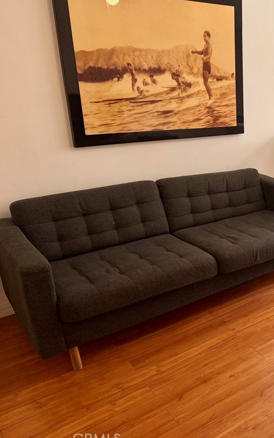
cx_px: 286
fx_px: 418
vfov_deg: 55.3
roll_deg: +0.6
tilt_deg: -19.7
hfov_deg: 32.7
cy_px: 221
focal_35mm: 35
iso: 250
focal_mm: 6.76
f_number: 1.78
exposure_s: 1/120
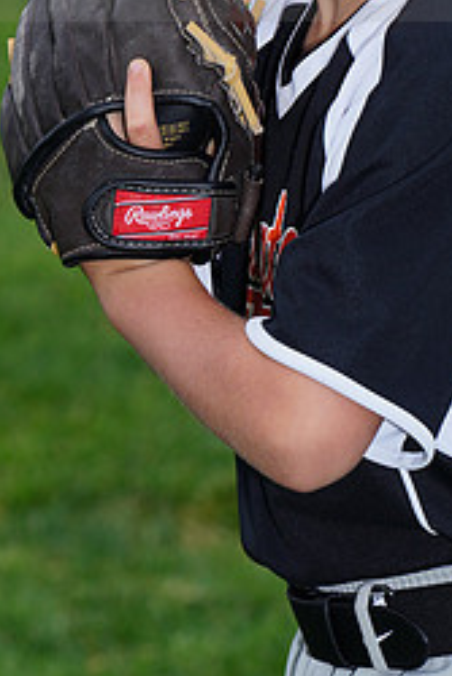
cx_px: 302
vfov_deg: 4.4
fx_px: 8726
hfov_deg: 3.0
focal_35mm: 464
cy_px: -65
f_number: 8
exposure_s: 1/200
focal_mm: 200
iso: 200
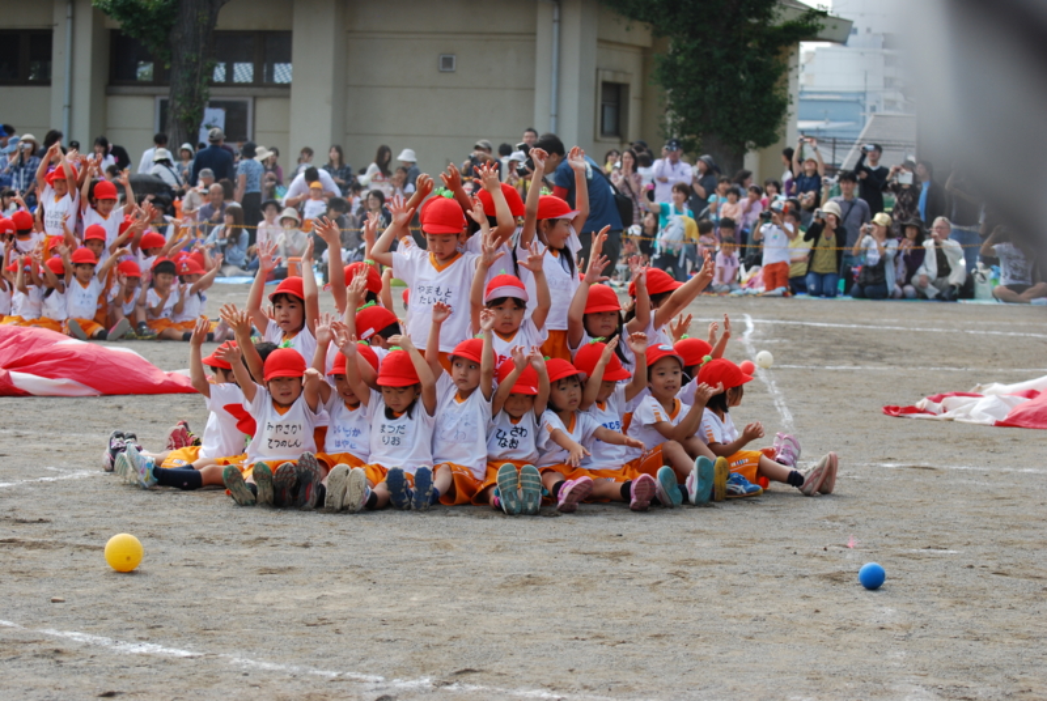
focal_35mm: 105
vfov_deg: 13.1
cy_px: 350
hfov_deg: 19.4
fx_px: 3058
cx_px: 524
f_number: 5.6
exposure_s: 1/500
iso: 200
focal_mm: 70
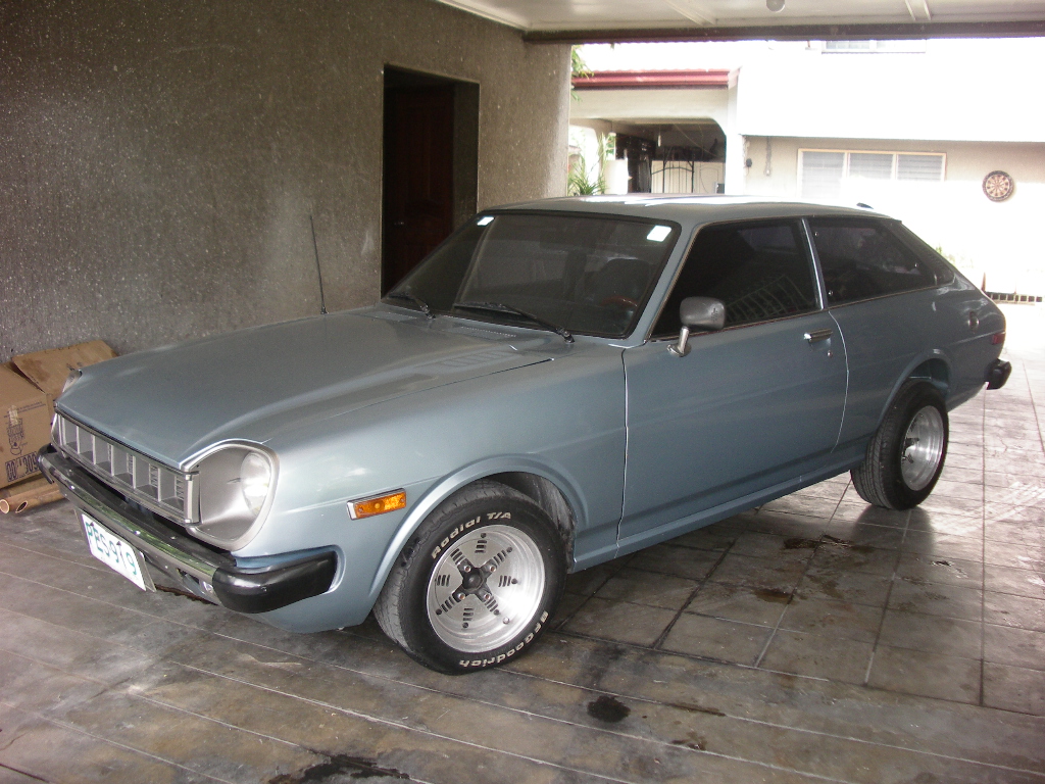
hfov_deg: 52.6
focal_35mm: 35
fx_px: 1057
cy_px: 392
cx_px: 522
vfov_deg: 40.7
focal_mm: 5.8
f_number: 2.6
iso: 125
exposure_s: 1/60
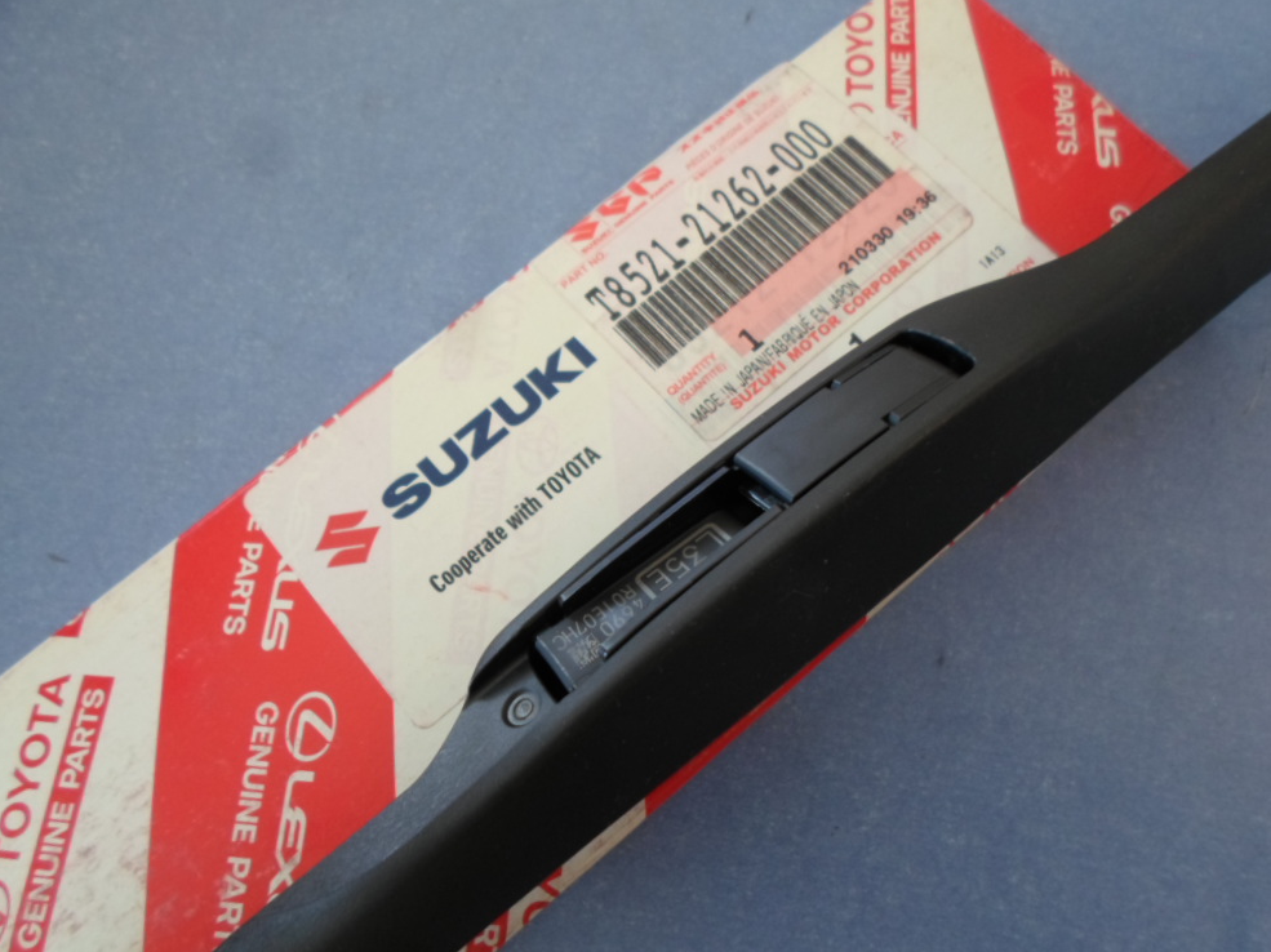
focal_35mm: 26
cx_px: 645
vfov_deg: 53.0
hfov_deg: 67.3
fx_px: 954
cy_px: 477
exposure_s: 1/90
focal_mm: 4.5
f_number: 2.5
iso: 80
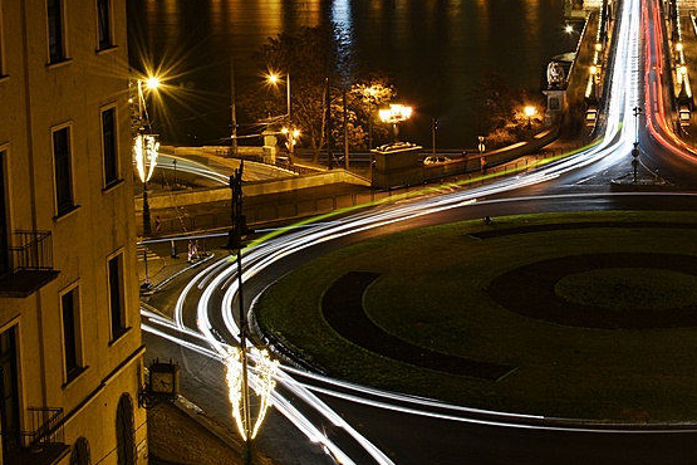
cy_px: 55
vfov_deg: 19.7
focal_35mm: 68
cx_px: 600
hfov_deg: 28.7
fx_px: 1318
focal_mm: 21
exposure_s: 15
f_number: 18
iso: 100
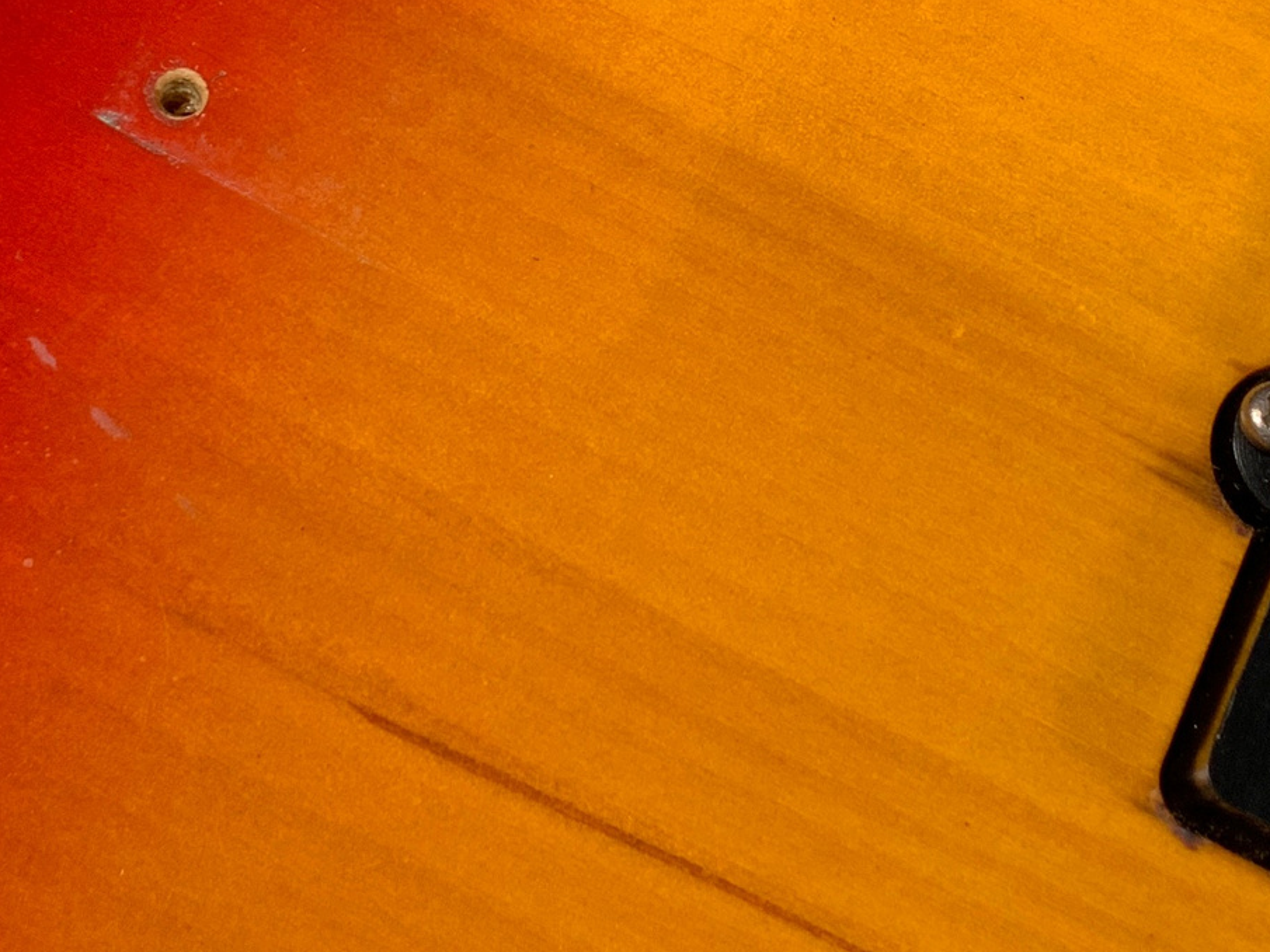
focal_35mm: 82
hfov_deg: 23.8
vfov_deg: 17.6
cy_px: 31
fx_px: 3009
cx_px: 615
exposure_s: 1/104
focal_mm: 3
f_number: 1.8
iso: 40
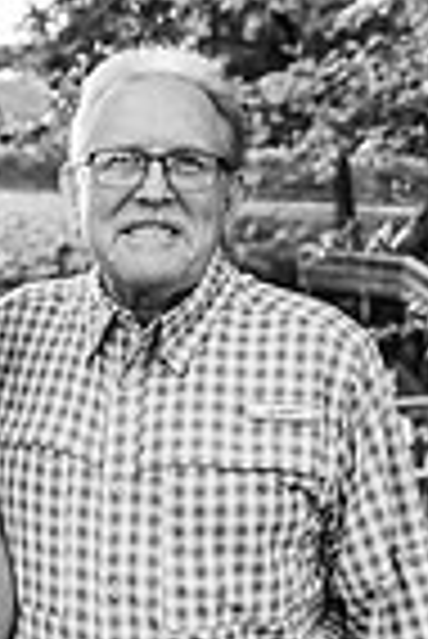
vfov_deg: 26.6
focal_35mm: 76
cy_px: 320
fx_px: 1352
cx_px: 36
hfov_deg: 17.7
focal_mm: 24
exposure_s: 1/200
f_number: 3.2
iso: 320
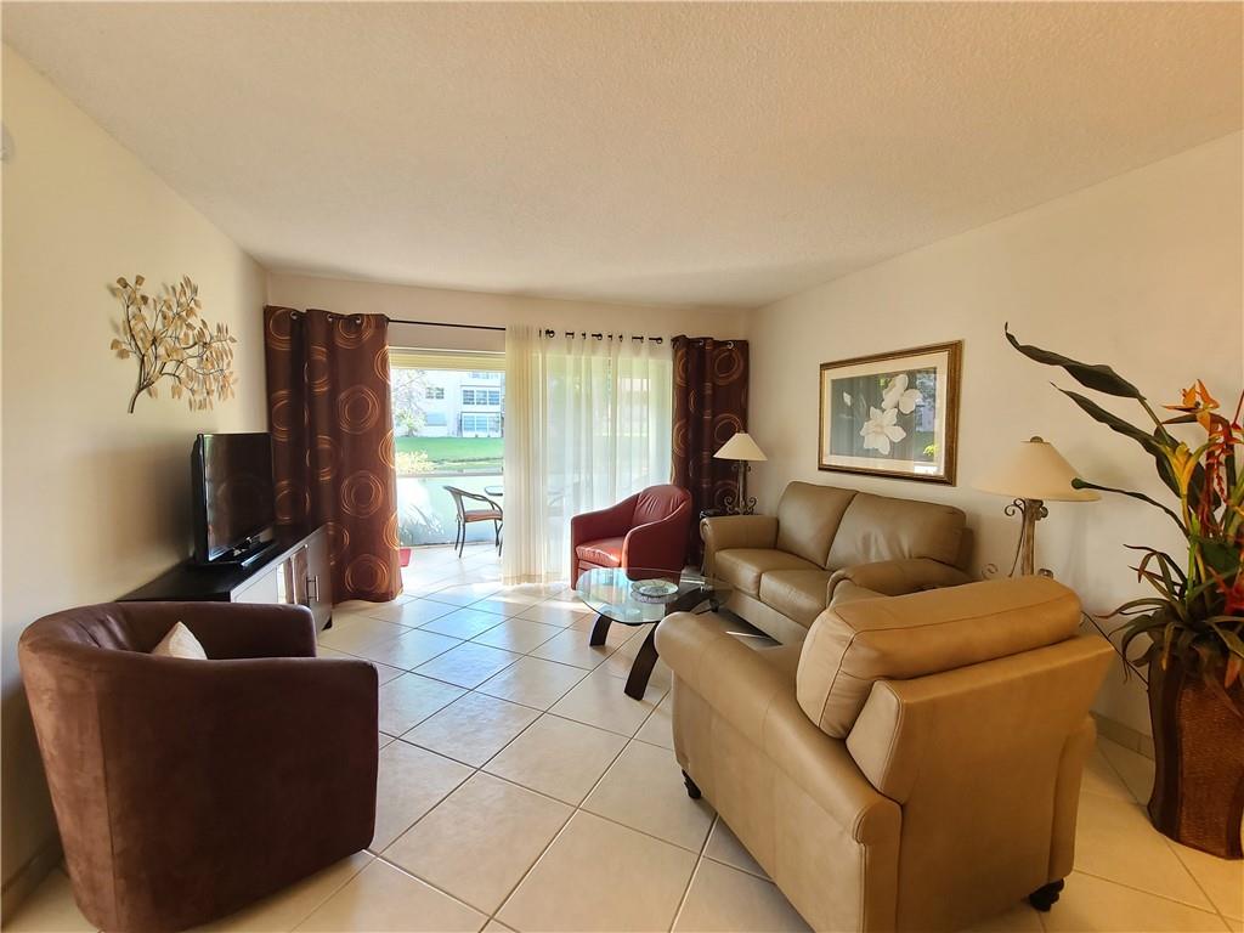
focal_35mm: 13
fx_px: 467
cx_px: 622
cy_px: 466
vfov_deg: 89.9
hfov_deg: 106.2
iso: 400
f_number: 2.2
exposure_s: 1/59
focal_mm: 2.2
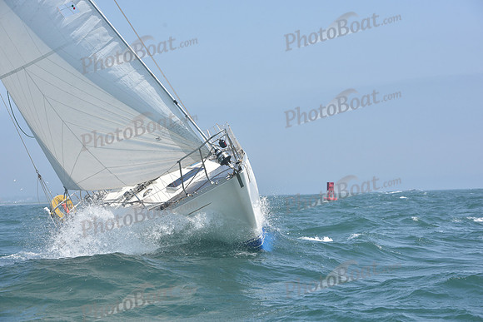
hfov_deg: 19.5
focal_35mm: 105
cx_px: 242
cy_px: 161
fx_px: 1409
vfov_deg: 13.0
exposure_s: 1/1000
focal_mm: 105
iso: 320
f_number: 9
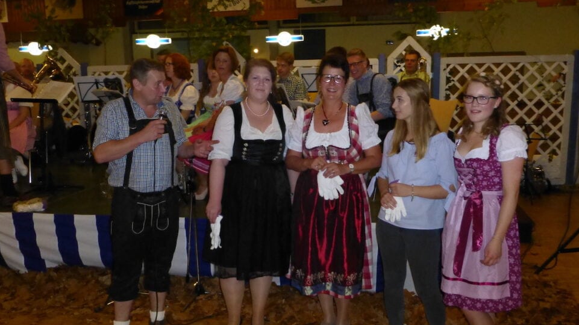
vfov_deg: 32.7
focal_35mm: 36
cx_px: 289
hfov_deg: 55.3
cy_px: 188
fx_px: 553
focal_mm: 5.4
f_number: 3.6
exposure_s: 1/60
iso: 800
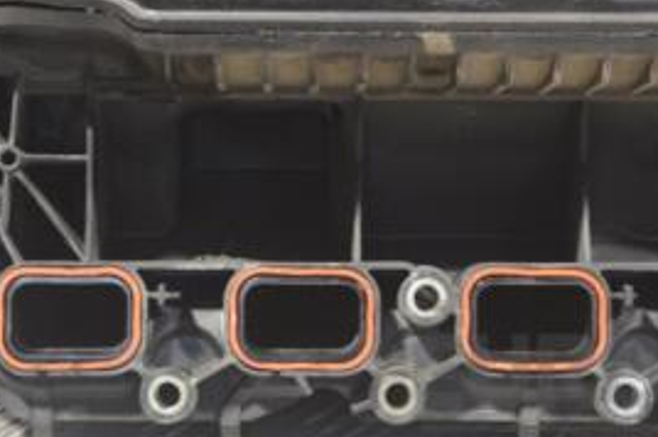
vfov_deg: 9.2
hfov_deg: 13.9
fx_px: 2702
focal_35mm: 148
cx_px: 368
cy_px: 44
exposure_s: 1/30
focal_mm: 44
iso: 720
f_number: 5.3
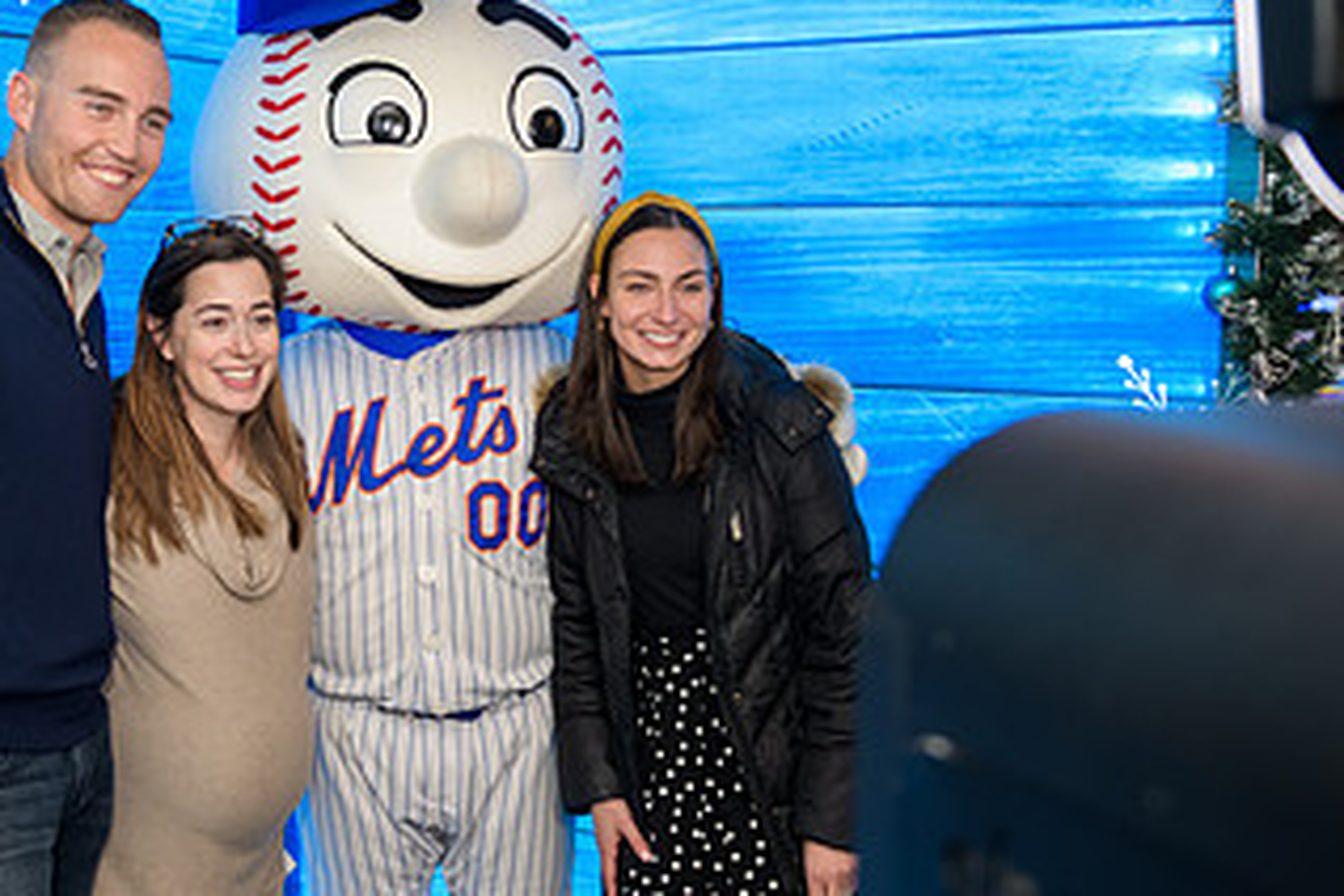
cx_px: 380
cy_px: 429
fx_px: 1904
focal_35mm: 51
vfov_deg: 26.5
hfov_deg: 38.1
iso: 400
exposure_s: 1/125
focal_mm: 28
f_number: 3.2
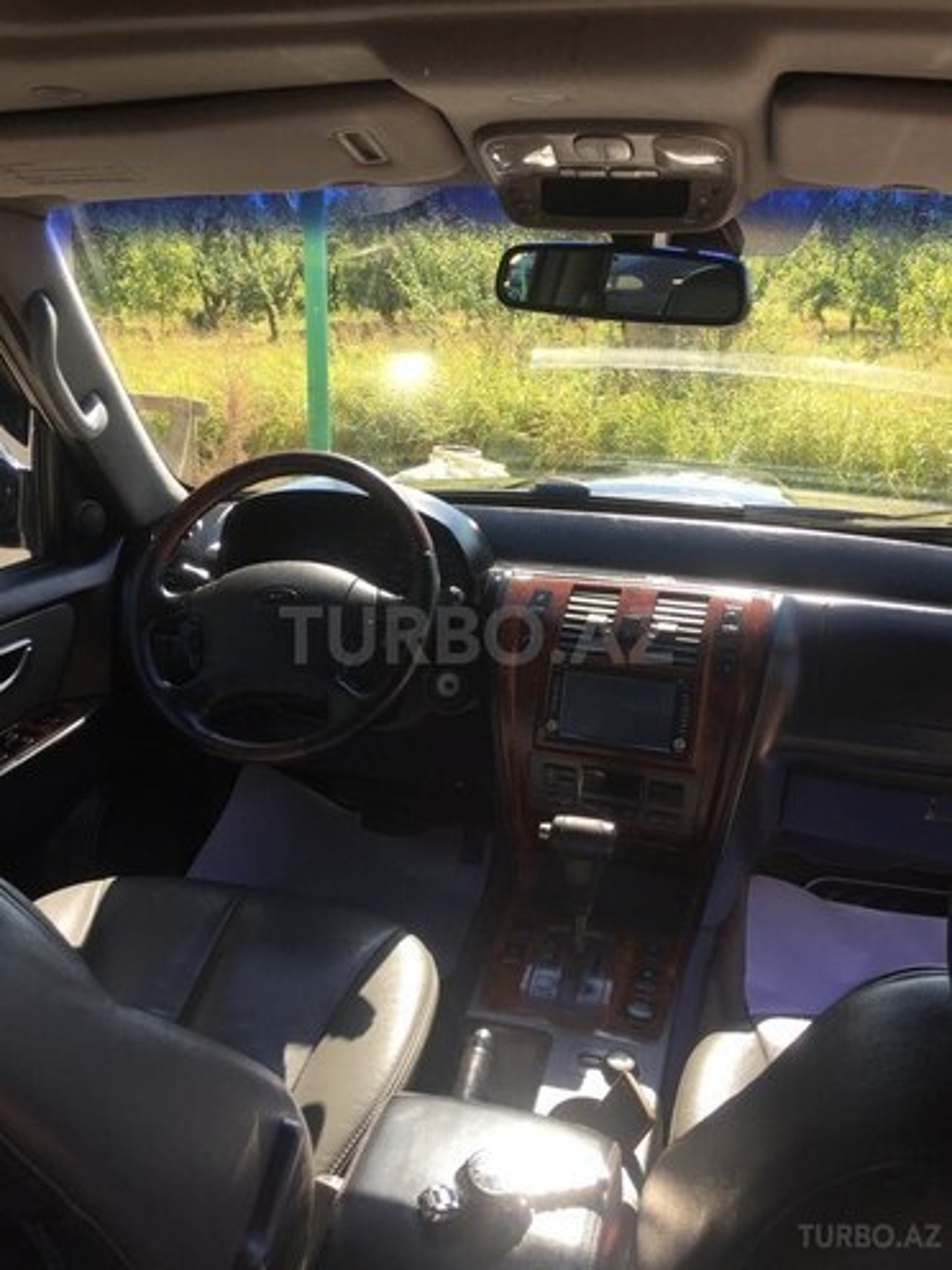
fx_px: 1063
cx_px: 476
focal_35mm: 29
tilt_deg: -18.4
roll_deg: -2.7
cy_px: 635
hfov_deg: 48.2
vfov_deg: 61.7
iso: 32
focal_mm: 4.15
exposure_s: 1/332
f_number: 2.2
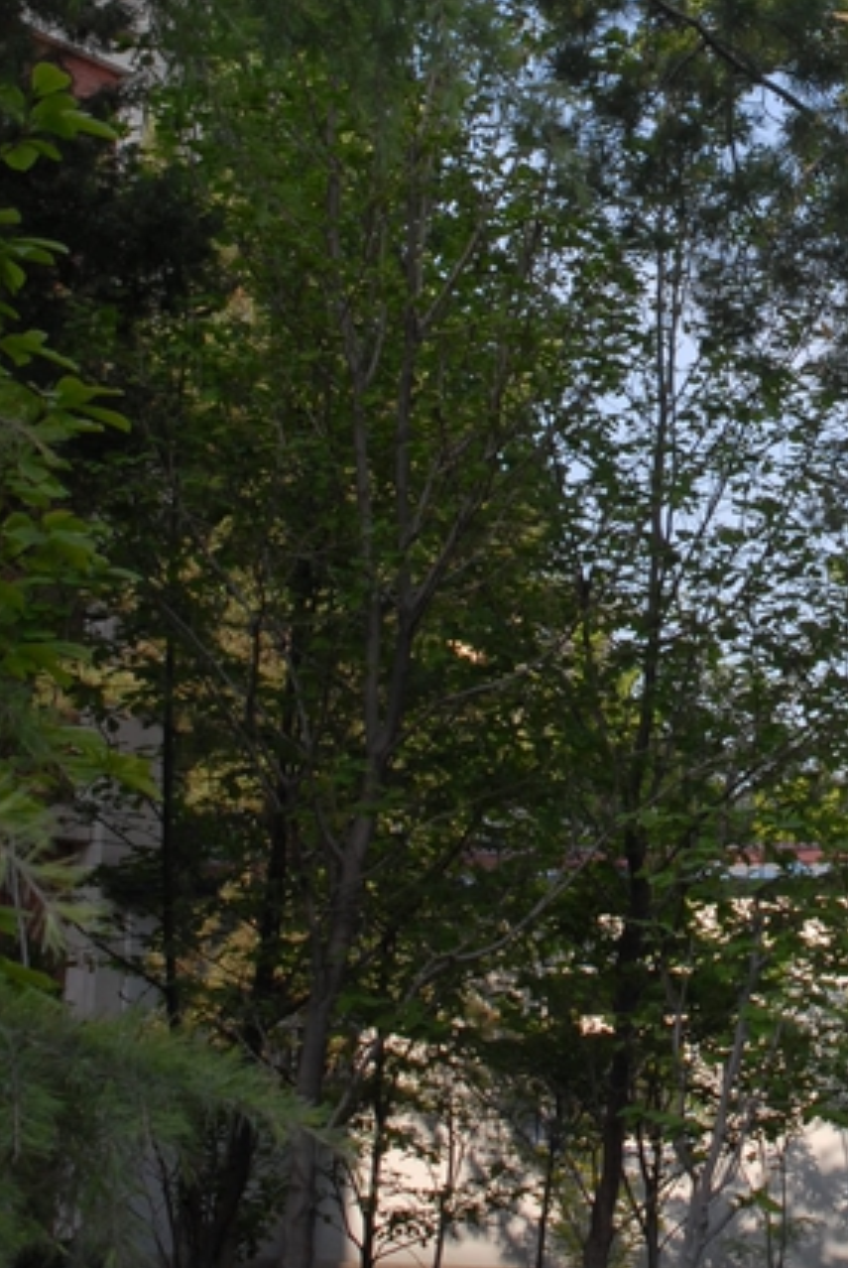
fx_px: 3560
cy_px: 235
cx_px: 864
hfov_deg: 13.4
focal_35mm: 101
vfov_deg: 20.0
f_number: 8
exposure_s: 1/250
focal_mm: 28
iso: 400
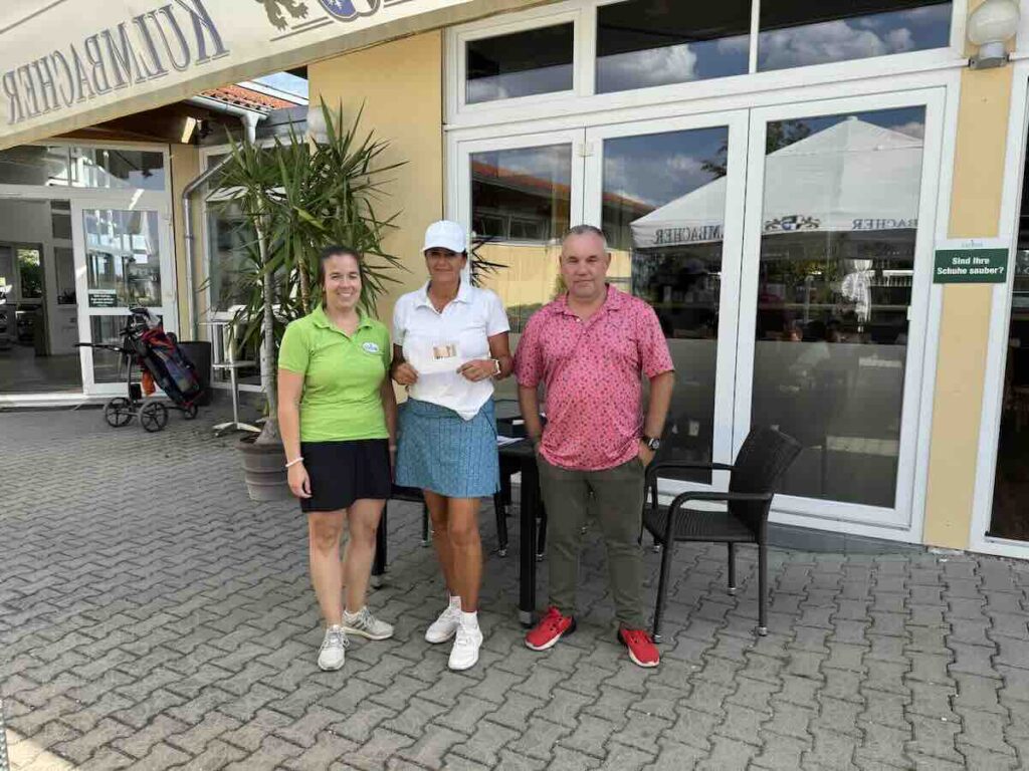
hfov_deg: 71.6
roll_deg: +0.5
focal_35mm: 24
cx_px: 514
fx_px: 713
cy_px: 386
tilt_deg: -6.6
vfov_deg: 56.8
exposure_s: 1/1488
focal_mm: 6.76
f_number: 1.78
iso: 80
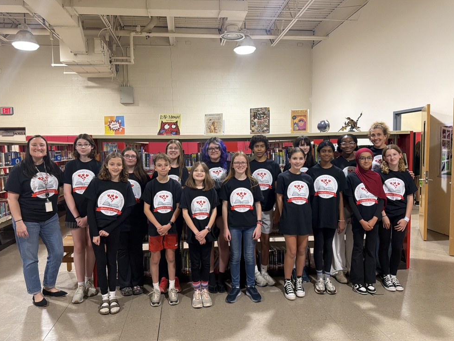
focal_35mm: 25
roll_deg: +2.6
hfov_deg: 69.4
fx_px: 328
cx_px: 223
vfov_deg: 54.9
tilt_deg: -5.8
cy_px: 169
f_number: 1.78
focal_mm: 6.76
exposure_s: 1/120
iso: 500
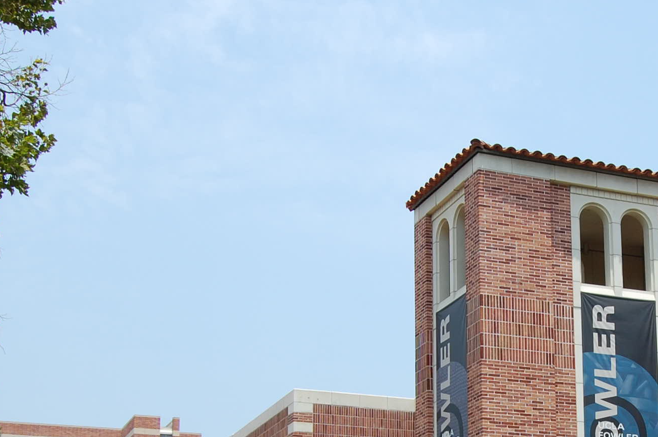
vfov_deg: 17.5
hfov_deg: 26.2
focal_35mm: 76
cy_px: 446
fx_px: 1388
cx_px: 519
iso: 200
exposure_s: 1/320
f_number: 9
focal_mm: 22
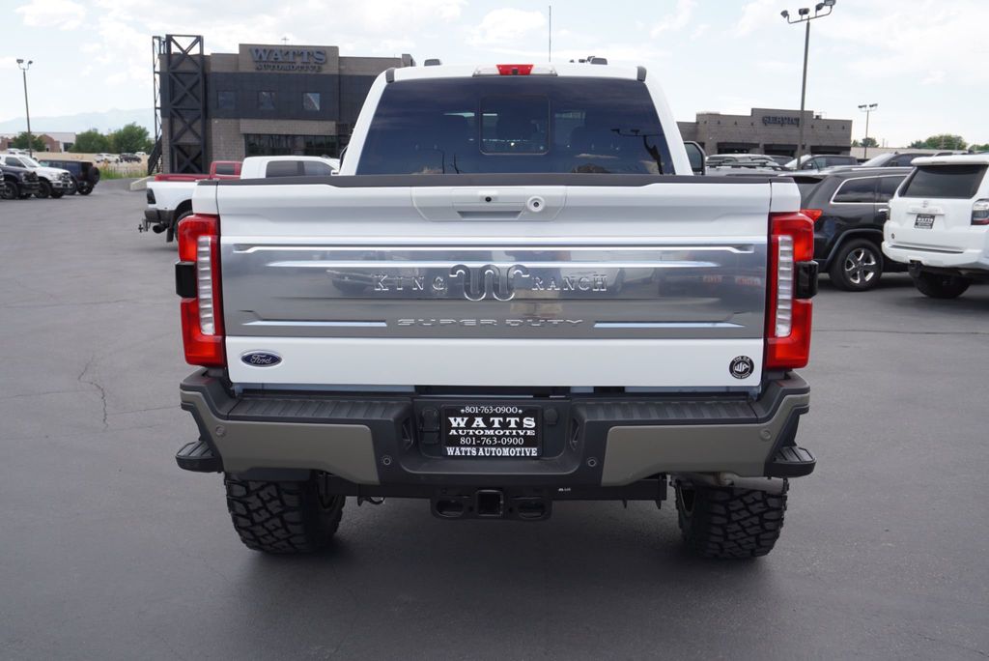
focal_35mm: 34
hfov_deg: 55.1
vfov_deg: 38.4
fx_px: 948
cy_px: 330
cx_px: 494
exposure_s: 1/160
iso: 100
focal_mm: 23
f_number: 6.3
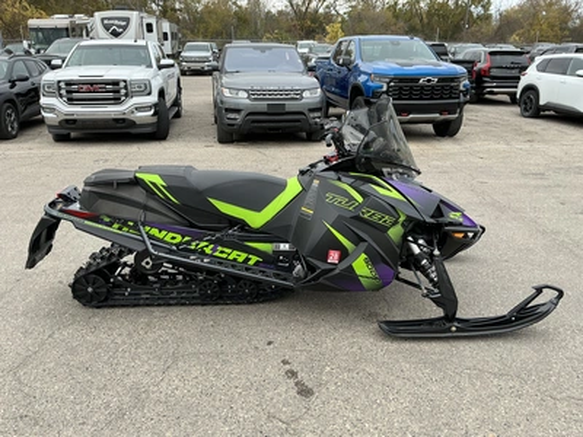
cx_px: 292
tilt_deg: -18.9
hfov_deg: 63.4
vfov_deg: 49.7
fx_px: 472
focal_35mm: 28
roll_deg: -1.1
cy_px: 218
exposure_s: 1/165
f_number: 1.8
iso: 20
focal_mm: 3
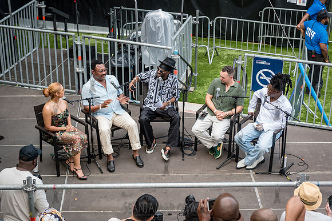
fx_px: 665
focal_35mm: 72
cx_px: 166
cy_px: 110
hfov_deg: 28.0
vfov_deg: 18.9
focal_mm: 70
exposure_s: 1/500
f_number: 4.5
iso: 1000
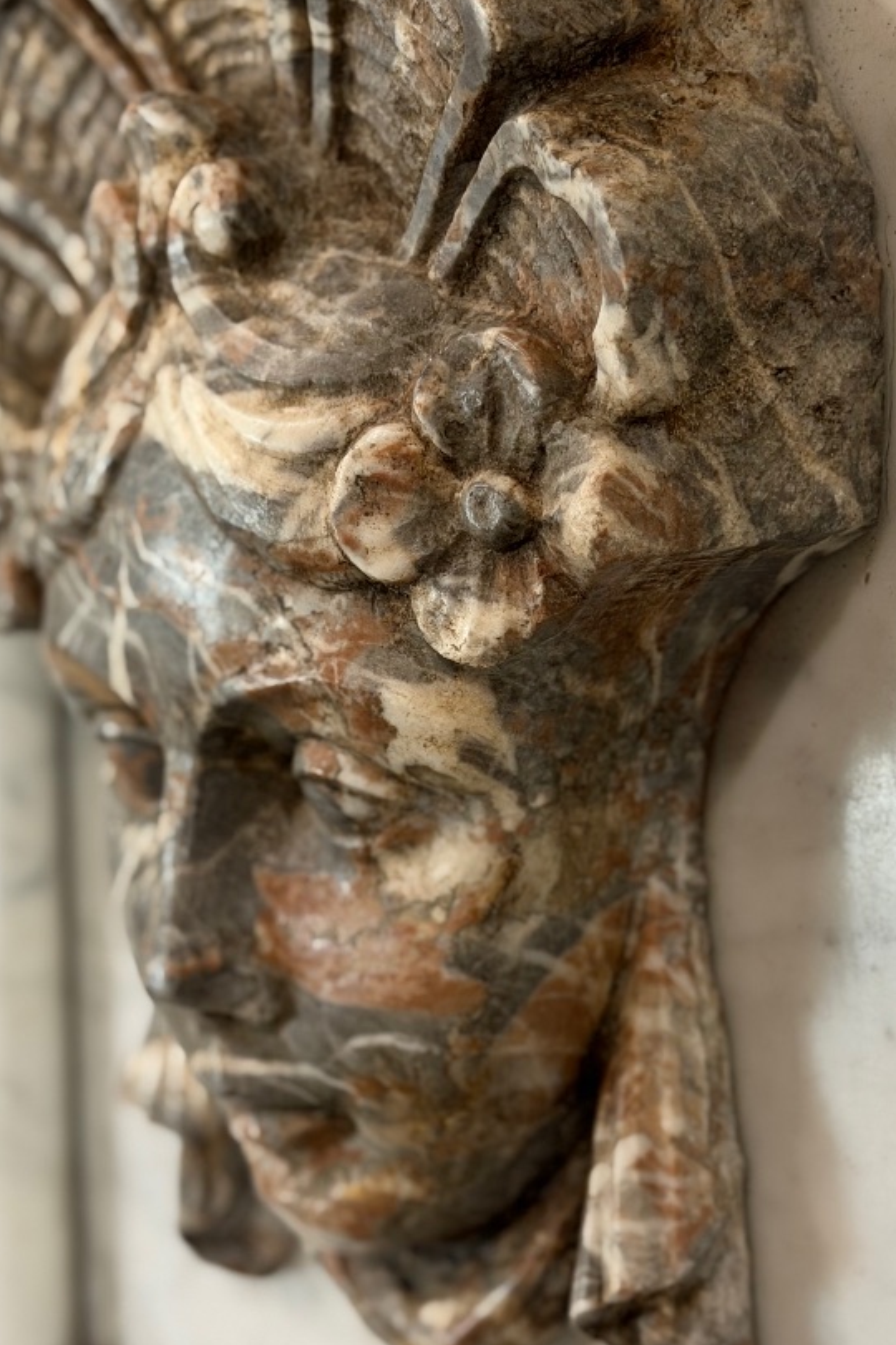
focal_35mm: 74
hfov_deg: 18.4
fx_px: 2762
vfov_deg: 27.3
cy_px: 649
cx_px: 480
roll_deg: +1.6
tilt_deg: -2.8
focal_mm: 6.76
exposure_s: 1/33
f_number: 1.78
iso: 200
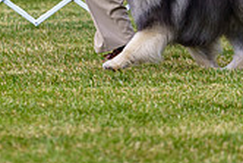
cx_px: 161
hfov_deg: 3.5
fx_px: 4026
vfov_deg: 2.3
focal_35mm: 596
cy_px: -118
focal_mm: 171
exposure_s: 1/500
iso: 200
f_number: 4
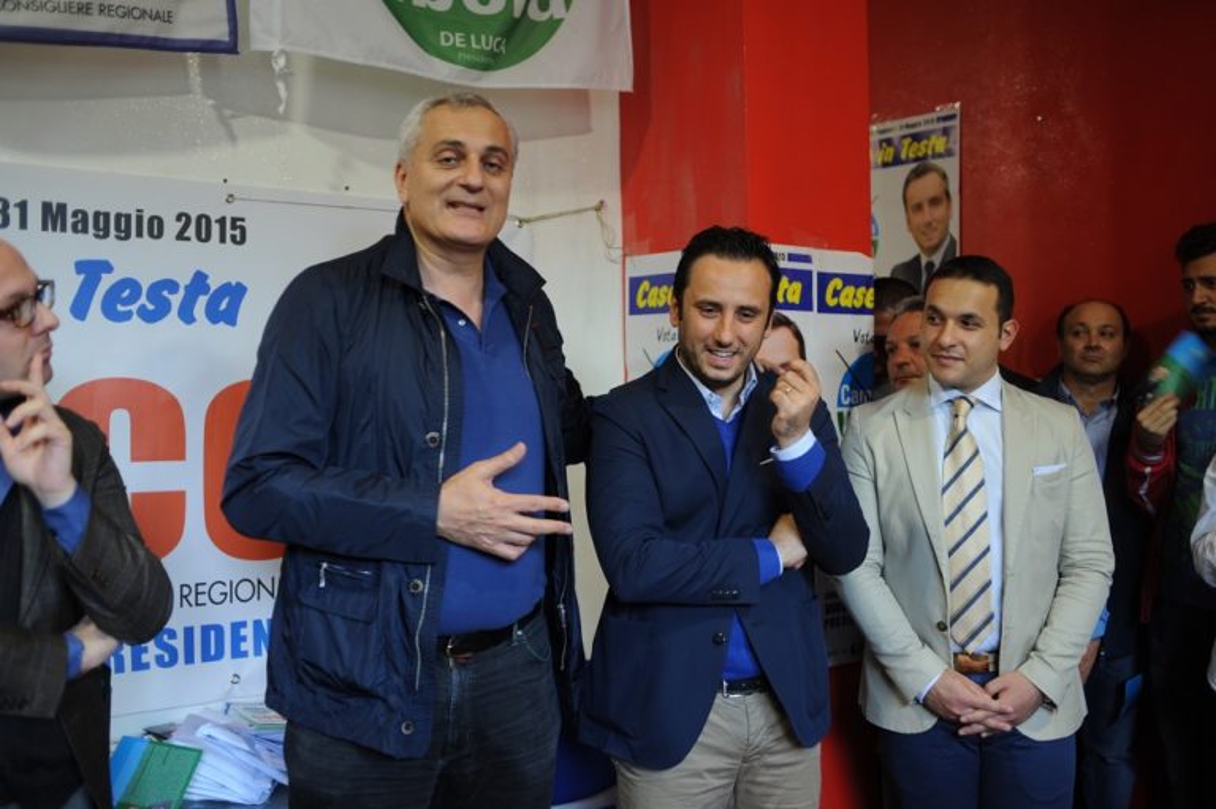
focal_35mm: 35
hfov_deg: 54.5
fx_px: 1181
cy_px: 404
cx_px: 608
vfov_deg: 37.8
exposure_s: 1/50
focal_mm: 35
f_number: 2.8
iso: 800
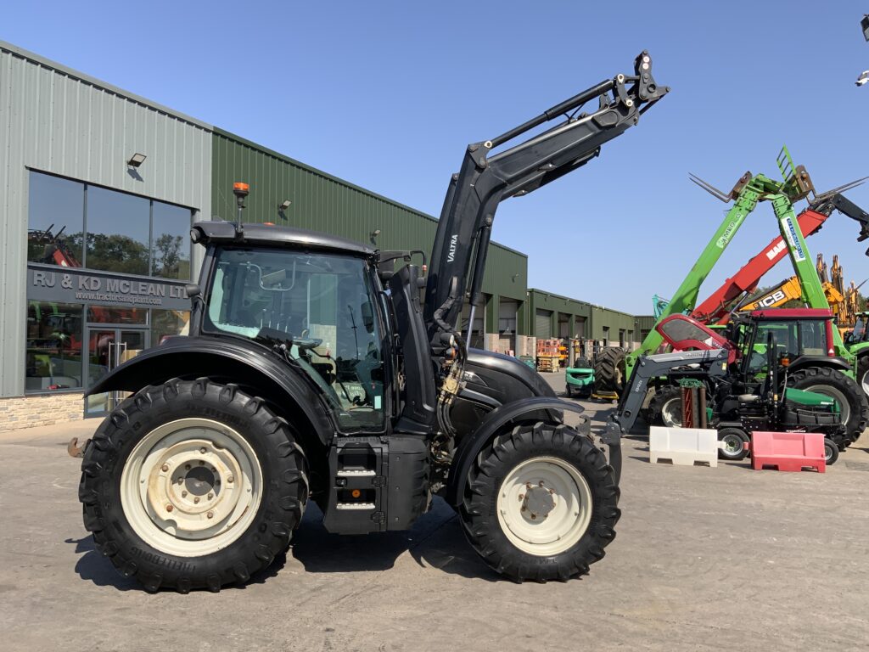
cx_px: 434
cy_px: 326
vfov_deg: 48.2
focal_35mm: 29
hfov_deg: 61.7
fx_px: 728
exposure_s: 1/1675
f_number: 1.8
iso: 16
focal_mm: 3
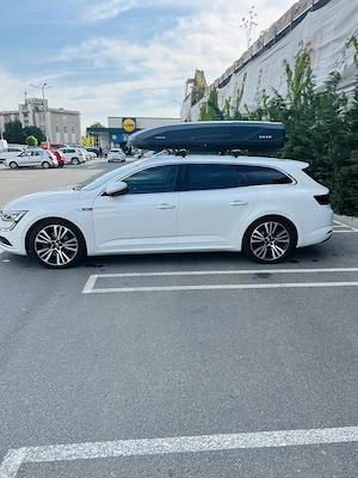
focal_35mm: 26
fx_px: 359
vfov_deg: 67.3
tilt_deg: -13.9
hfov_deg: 53.1
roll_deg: -1.1
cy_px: 239
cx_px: 179
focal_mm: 5.7
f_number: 1.5
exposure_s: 1/1575
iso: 50
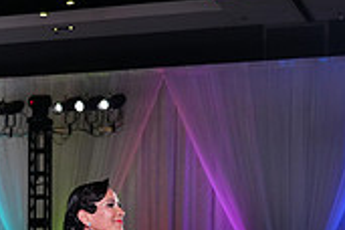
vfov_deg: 9.6
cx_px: -20
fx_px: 1332
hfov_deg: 14.5
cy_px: 350
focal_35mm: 139
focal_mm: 41
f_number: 4
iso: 3200
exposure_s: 1/500
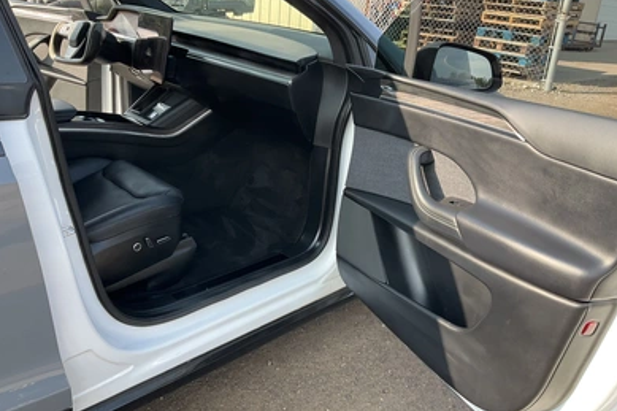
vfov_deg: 42.3
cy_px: 208
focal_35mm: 31
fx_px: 531
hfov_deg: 60.3
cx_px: 303
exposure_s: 1/184
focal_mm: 3
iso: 25
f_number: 1.8
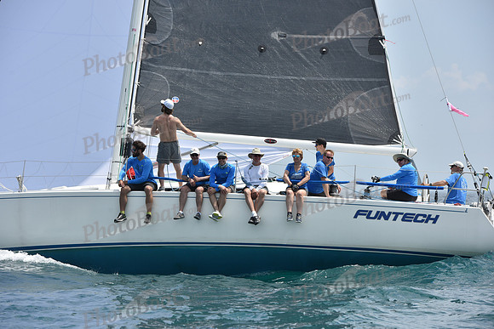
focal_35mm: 135
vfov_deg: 10.2
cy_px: 164
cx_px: 247
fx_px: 1853
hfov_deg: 15.2
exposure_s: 1/1250
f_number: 8
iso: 250
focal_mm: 135
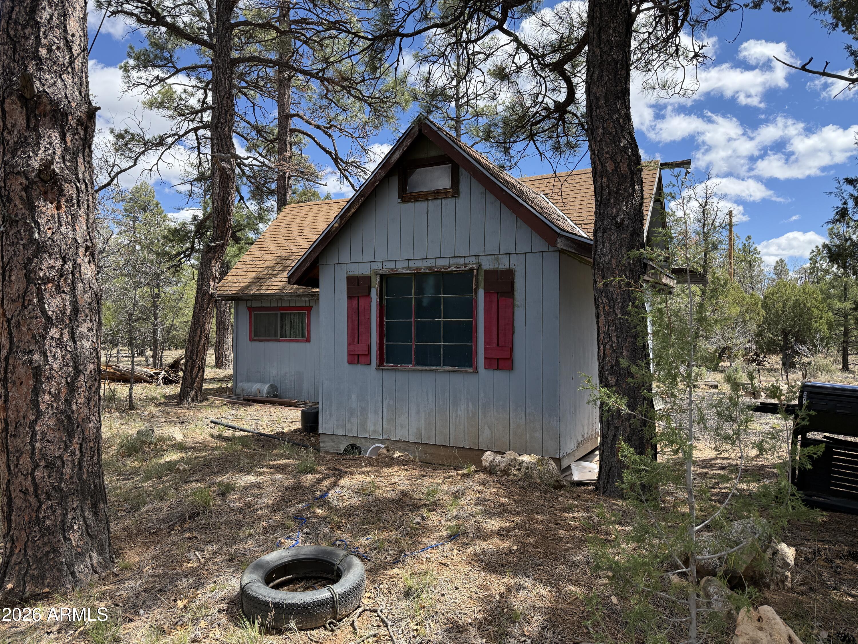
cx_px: 429
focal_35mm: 24
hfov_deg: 71.6
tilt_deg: +1.2
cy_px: 322
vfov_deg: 56.8
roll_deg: +0.0
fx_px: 595
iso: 100
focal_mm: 6.76
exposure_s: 1/3021
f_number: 1.78
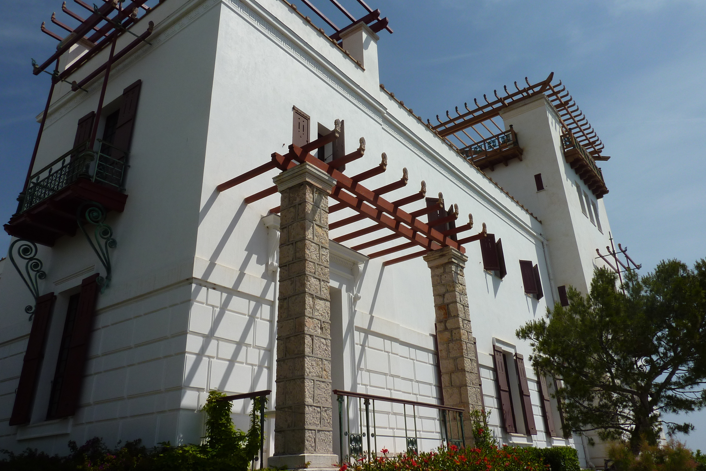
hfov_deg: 67.4
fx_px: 529
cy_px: 204
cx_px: 347
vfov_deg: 47.8
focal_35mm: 27
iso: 80
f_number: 5.6
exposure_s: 1/800
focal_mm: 4.1
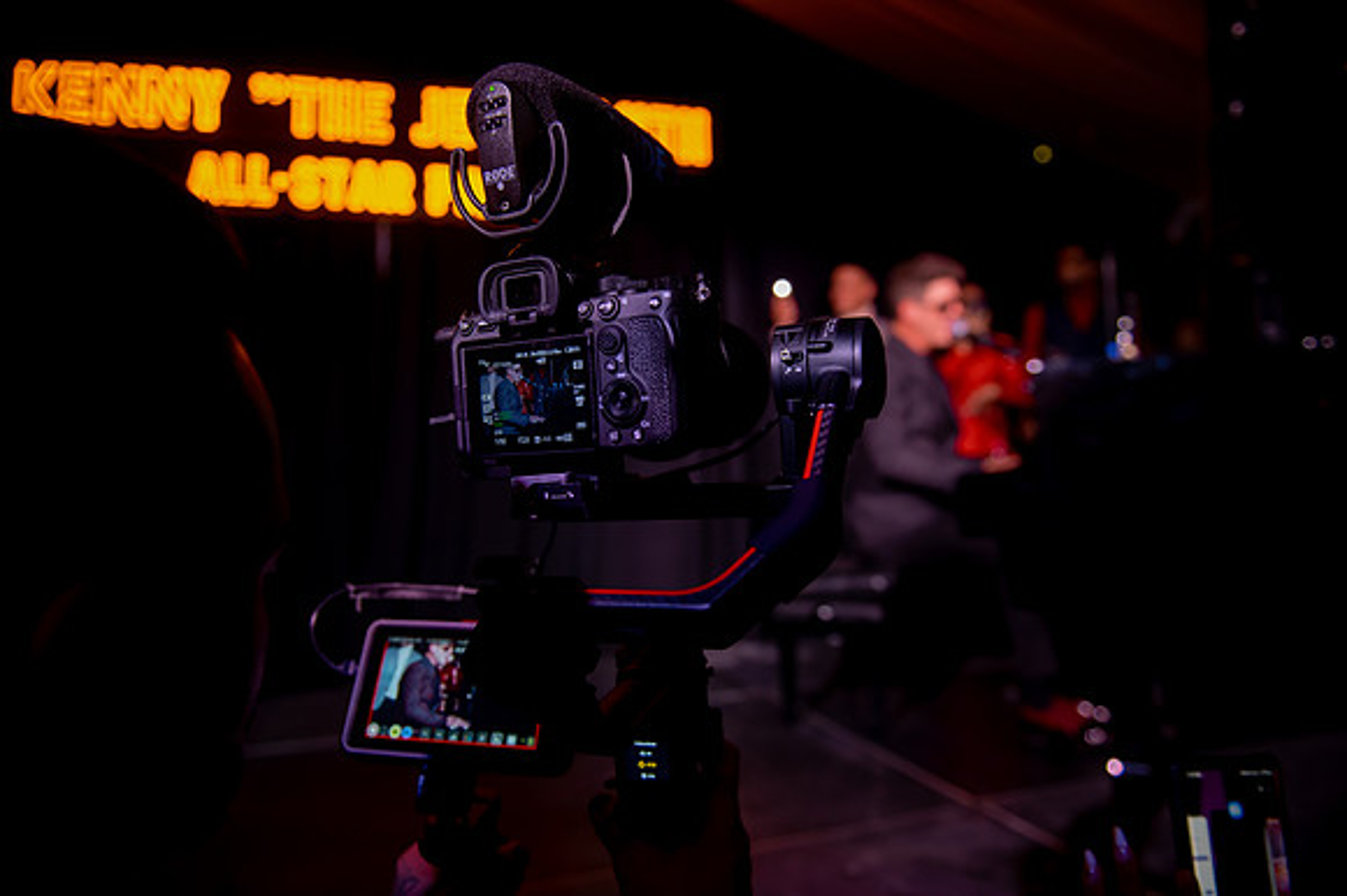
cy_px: 448
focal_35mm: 24
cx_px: 674
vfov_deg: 53.1
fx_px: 897
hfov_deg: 73.8
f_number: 2.8
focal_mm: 24
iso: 1600
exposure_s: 1/200
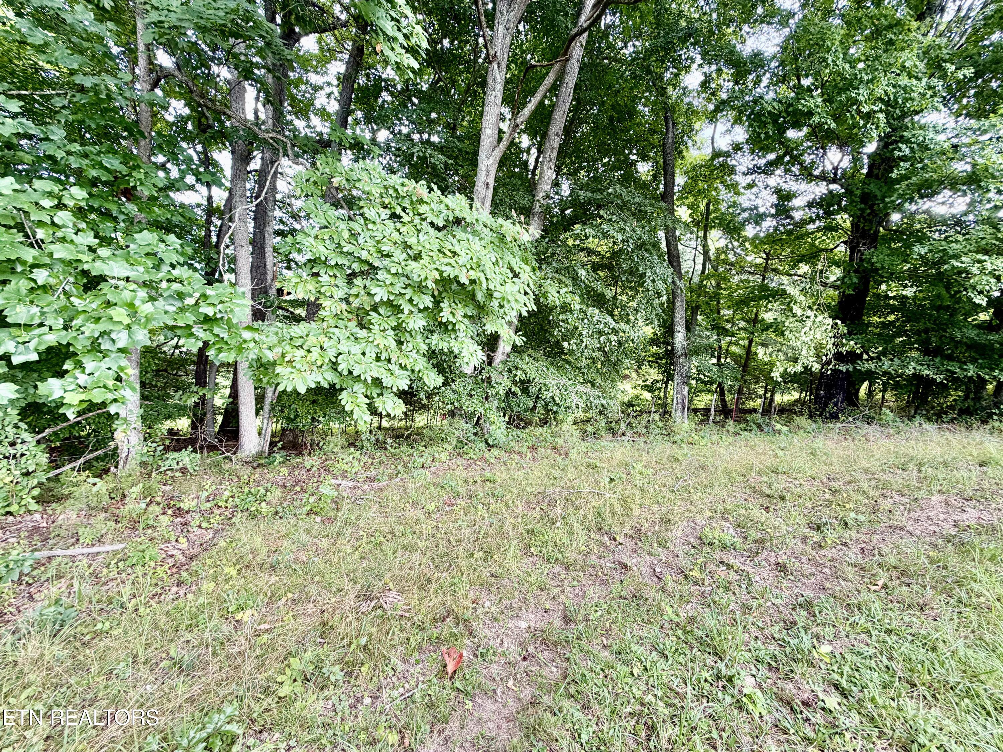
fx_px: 406
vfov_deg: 85.7
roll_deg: -7.4
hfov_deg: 102.1
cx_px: 502
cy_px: 376
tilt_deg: -6.8
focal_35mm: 14
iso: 64
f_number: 2.2
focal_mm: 2.22
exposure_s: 1/121
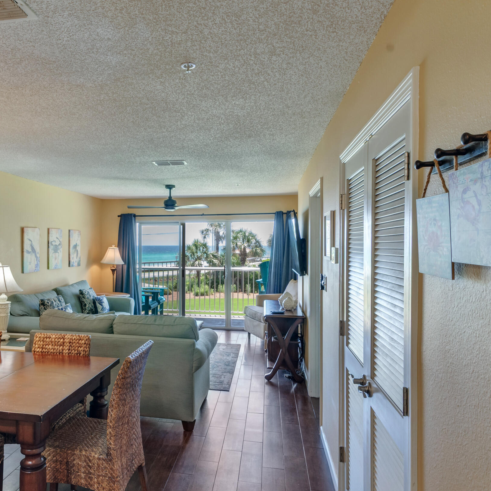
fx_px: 401
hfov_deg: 62.1
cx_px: 187
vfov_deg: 62.3
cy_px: 297
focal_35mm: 25
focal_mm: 16
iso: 400
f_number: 9
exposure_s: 1/20
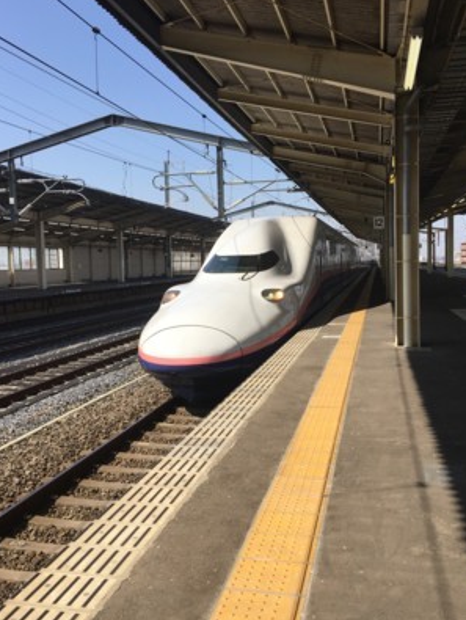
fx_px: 591
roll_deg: +1.5
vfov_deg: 55.3
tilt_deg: -2.5
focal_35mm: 33
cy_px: 298
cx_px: 249
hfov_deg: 43.0
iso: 32
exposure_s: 1/1721
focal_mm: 4.15
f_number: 2.2
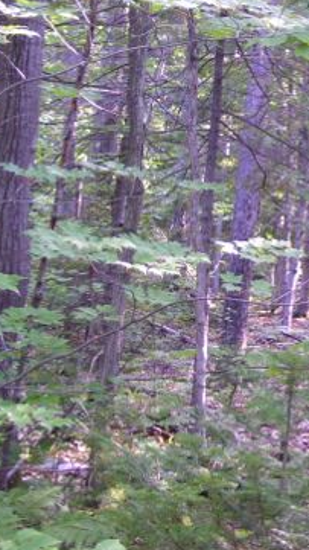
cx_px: 417
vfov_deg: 19.4
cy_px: 189
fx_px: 1603
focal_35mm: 110
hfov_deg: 10.7
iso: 160
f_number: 3.4
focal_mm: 9.4
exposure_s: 1/15
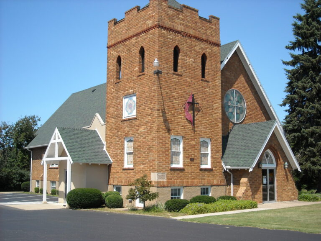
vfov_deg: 32.9
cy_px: 120
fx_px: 408
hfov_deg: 42.9
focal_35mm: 44
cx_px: 160
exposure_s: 1/209
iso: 64
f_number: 6.1
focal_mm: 7.1
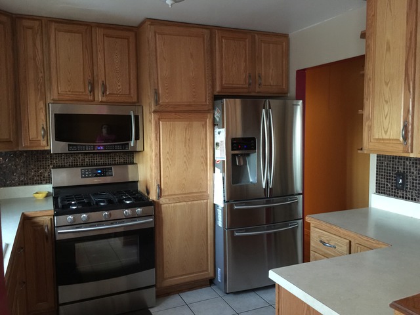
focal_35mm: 29
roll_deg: +0.9
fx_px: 352
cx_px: 210
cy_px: 158
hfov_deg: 61.7
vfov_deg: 48.2
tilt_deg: -5.0
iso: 100
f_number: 2.2
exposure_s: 1/4
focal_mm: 4.15
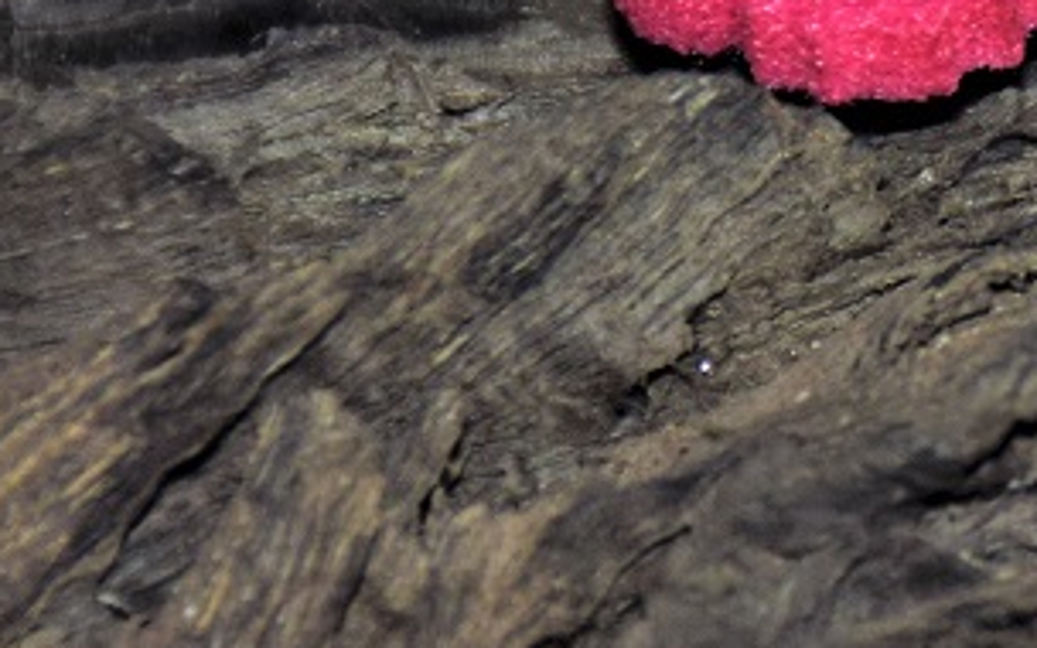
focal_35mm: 760
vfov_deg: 1.7
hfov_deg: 2.8
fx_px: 21479
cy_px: -235
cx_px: 1334
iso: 320
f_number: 5.6
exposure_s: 1/60
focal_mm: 112
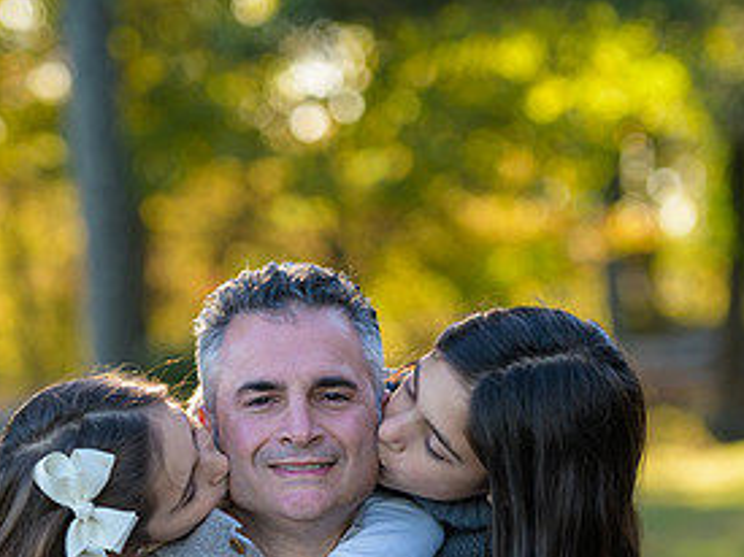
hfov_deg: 8.9
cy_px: 475
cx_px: 303
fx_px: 4791
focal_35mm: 223
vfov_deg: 6.6
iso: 200
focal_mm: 110
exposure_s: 1/320
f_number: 3.2
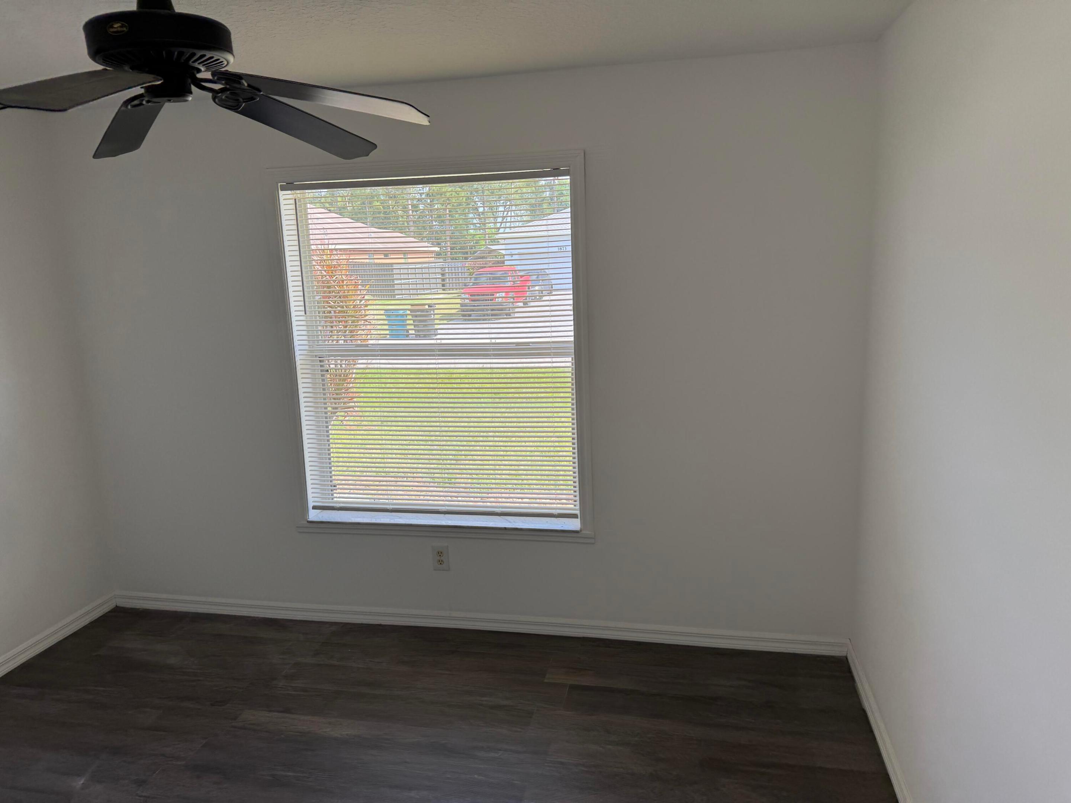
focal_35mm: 24
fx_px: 743
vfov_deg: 56.8
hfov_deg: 71.6
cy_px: 402
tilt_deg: -10.4
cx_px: 536
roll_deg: +0.0
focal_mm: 6.76
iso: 80
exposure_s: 1/220
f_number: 1.78
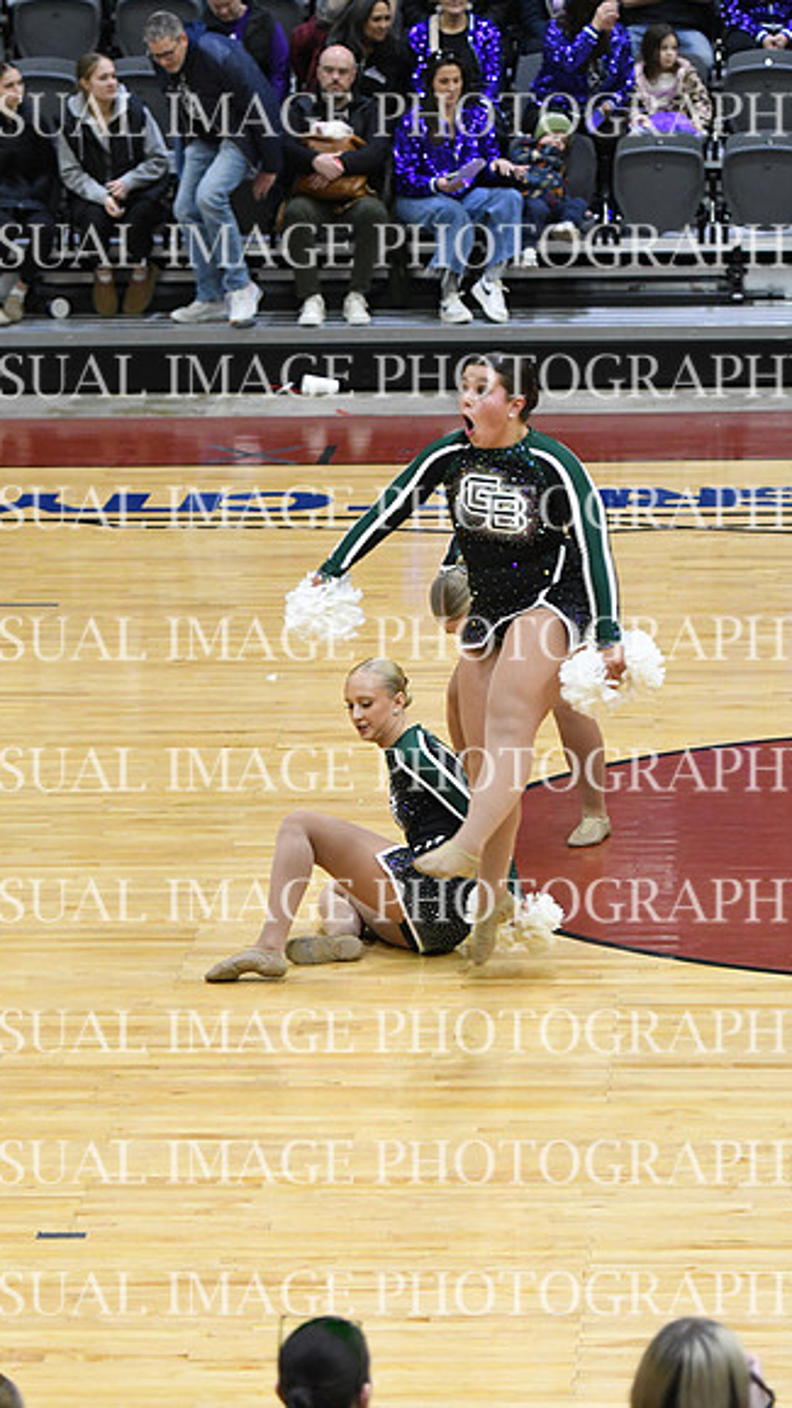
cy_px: 704
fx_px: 6013
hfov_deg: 7.5
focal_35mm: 161
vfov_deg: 13.4
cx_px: 357
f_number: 2.8
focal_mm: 102
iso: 3200
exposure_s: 1/400
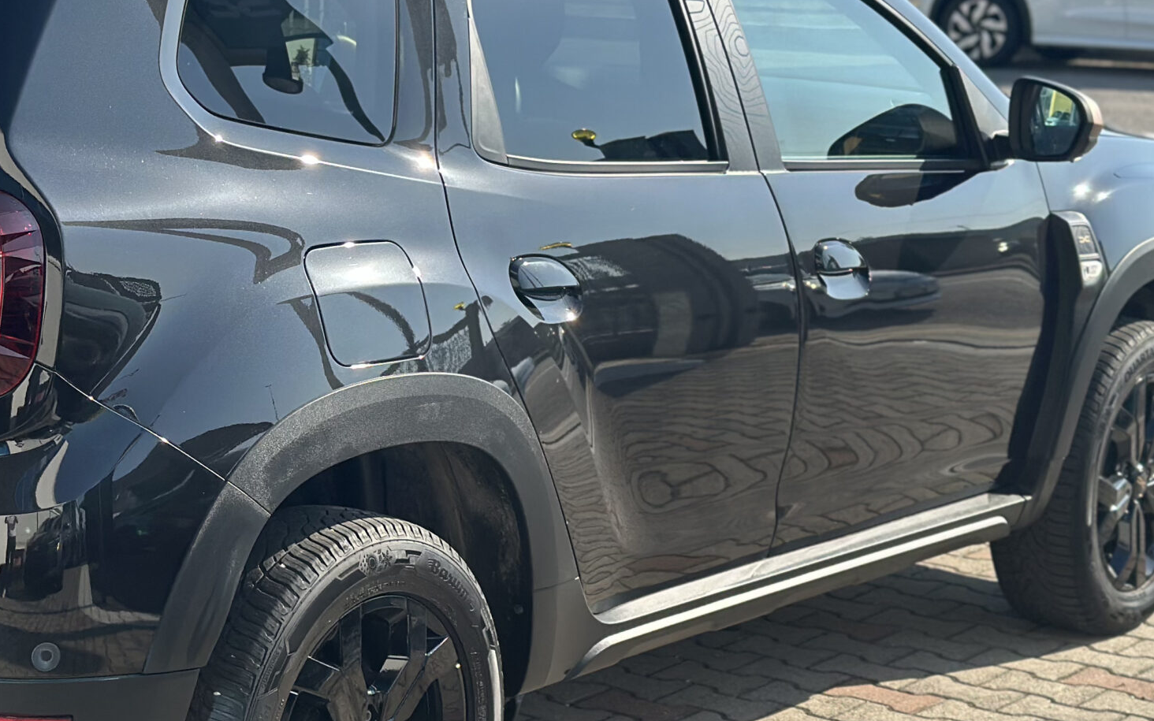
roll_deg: -0.4
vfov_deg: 14.7
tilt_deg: -9.6
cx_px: 268
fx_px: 2799
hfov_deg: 23.0
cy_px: 312
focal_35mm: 89
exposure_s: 1/2809
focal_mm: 6.86
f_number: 1.78
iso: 100
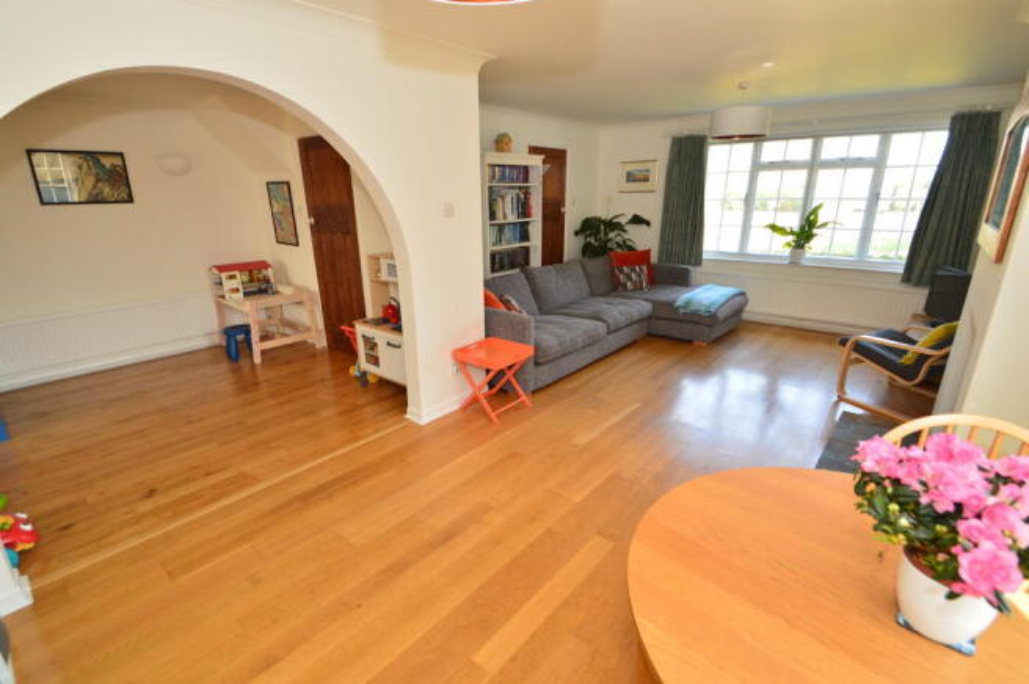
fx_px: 428
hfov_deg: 100.4
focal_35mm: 15
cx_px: 514
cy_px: 342
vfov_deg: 77.2
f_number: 5
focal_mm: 10
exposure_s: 1/100
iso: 360
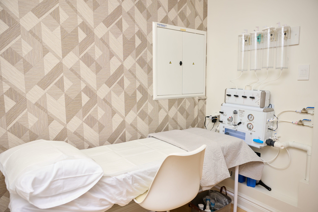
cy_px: 106
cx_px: 159
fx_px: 212
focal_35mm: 24
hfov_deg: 73.7
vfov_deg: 53.1
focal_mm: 24
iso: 400
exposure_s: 1/200
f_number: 3.5
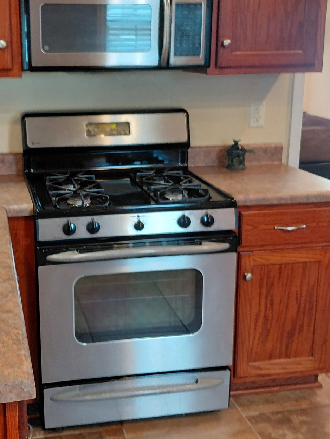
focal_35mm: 46
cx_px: 79
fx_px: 585
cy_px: 178
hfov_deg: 30.9
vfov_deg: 41.1
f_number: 1.8
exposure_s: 1/60
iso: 400
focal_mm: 4.69
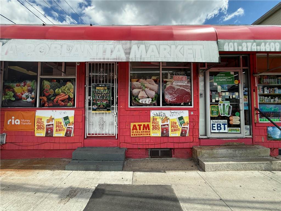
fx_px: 114
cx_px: 140
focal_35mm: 14
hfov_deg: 102.1
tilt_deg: +2.2
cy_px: 106
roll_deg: +0.1
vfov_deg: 85.7
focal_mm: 2.22
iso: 50
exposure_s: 1/942
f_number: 2.2
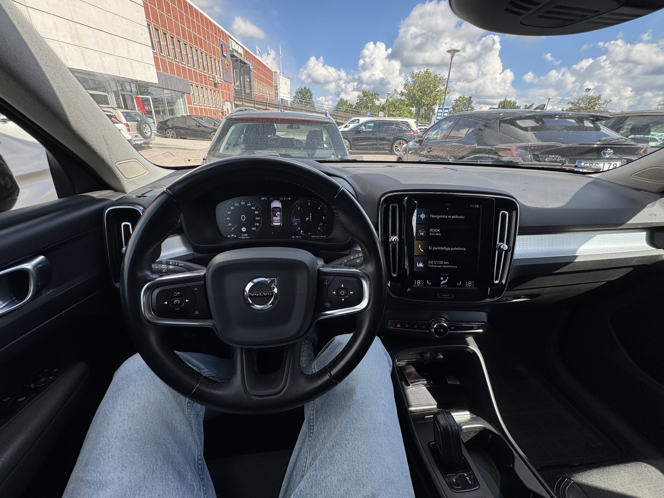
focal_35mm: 14
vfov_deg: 85.7
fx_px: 269
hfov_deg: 102.1
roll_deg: -1.8
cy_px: 249
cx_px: 332
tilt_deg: -25.4
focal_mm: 2.22
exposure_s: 1/569
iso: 50
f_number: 2.2
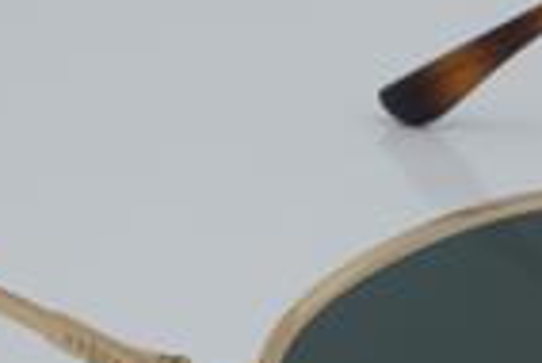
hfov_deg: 9.7
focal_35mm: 211
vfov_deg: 6.5
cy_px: 256
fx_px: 3180
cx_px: 466
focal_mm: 50
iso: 100
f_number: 32
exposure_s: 1/4
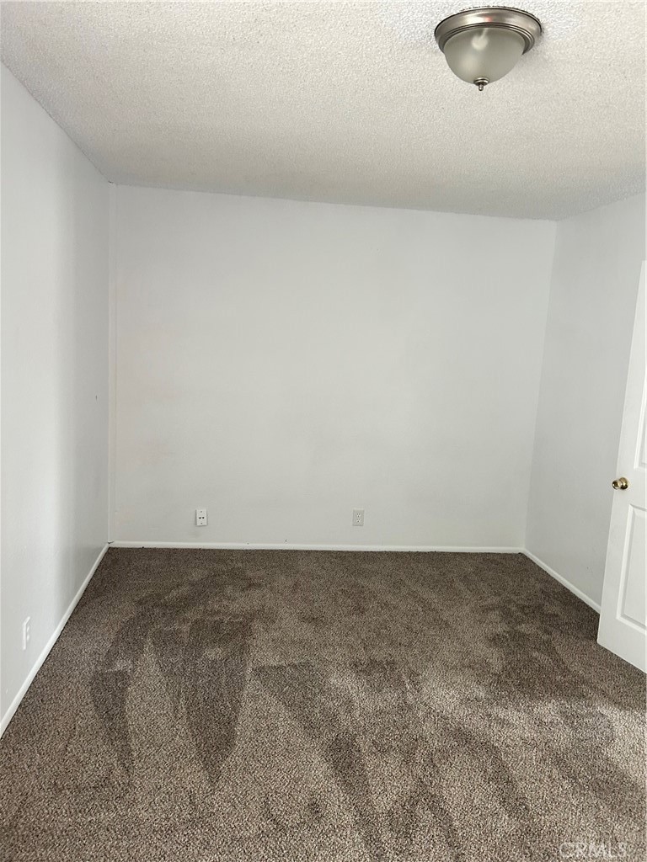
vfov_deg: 67.3
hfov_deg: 53.1
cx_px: 324
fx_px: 648
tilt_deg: -6.2
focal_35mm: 26
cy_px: 431
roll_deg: -4.2
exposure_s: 1/60
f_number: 1.5
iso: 125
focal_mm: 5.7
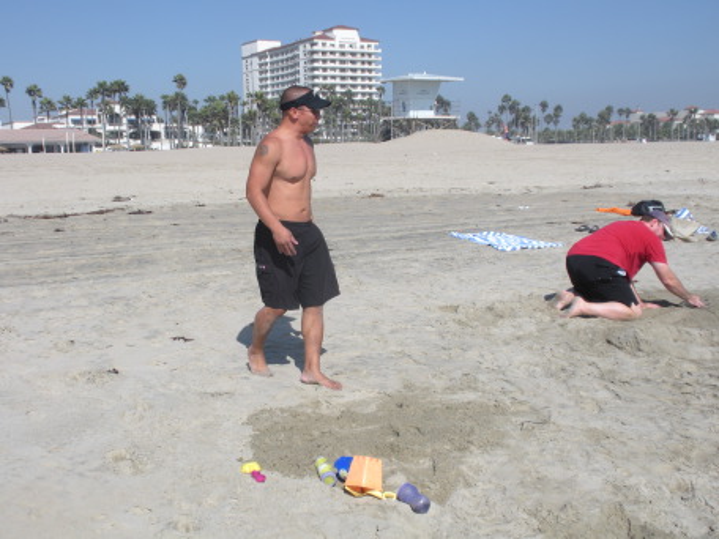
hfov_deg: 42.9
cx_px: 360
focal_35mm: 44
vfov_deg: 32.9
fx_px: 914
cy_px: 270
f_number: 4
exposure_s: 1/737
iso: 64
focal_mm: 7.7
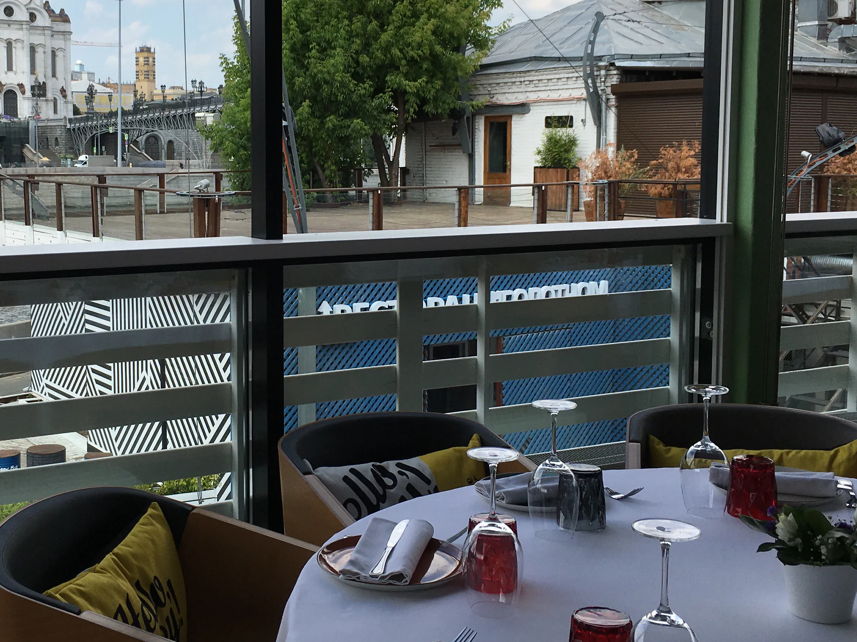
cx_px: 300
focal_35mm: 47
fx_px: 1164
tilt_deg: -5.0
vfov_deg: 30.8
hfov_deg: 40.0
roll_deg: -0.5
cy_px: 259
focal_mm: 4.15
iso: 25
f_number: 2.2
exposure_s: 1/1261
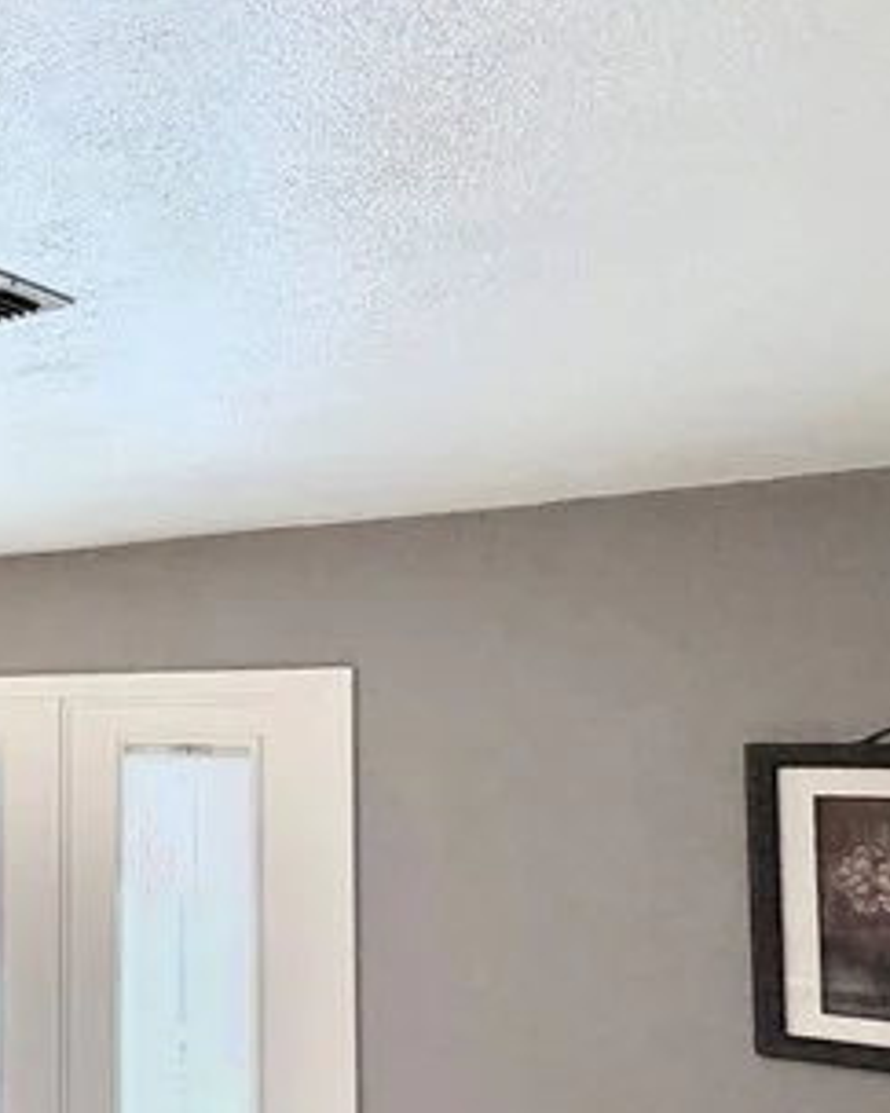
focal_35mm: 46
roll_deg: -1.7
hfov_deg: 23.6
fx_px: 1515
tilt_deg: +4.2
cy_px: 659
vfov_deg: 40.2
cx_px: -546
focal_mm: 2.22
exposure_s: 1/120
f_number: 2.2
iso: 200
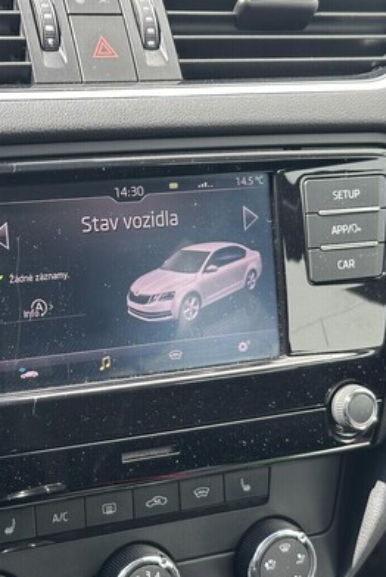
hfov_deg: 19.4
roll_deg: -8.5
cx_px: 115
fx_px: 1124
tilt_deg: -27.3
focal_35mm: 70
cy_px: 289
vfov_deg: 28.8
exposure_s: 1/182
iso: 50
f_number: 1.78
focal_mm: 6.86
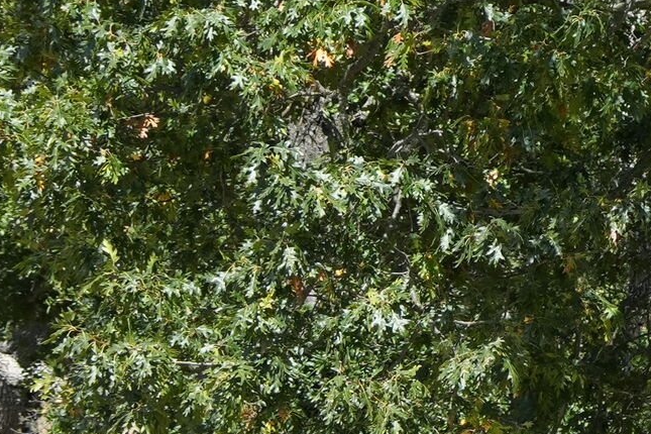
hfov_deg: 6.1
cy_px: 368
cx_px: 957
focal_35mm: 335
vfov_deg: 4.1
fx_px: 6057
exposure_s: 1/1600
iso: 500
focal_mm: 50
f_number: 4.5
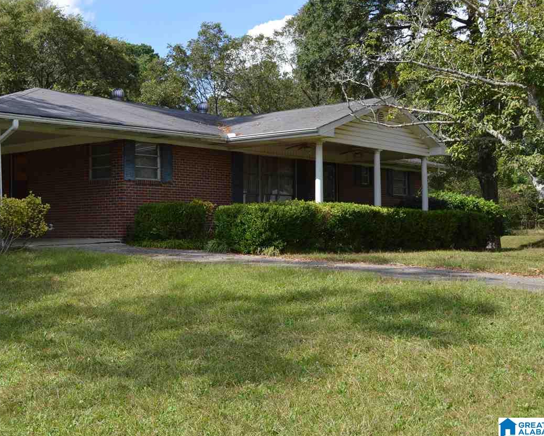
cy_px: 219
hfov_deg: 41.0
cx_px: 226
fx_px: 725
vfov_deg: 33.4
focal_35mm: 45
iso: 100
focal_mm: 26
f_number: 7.1
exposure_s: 1/200
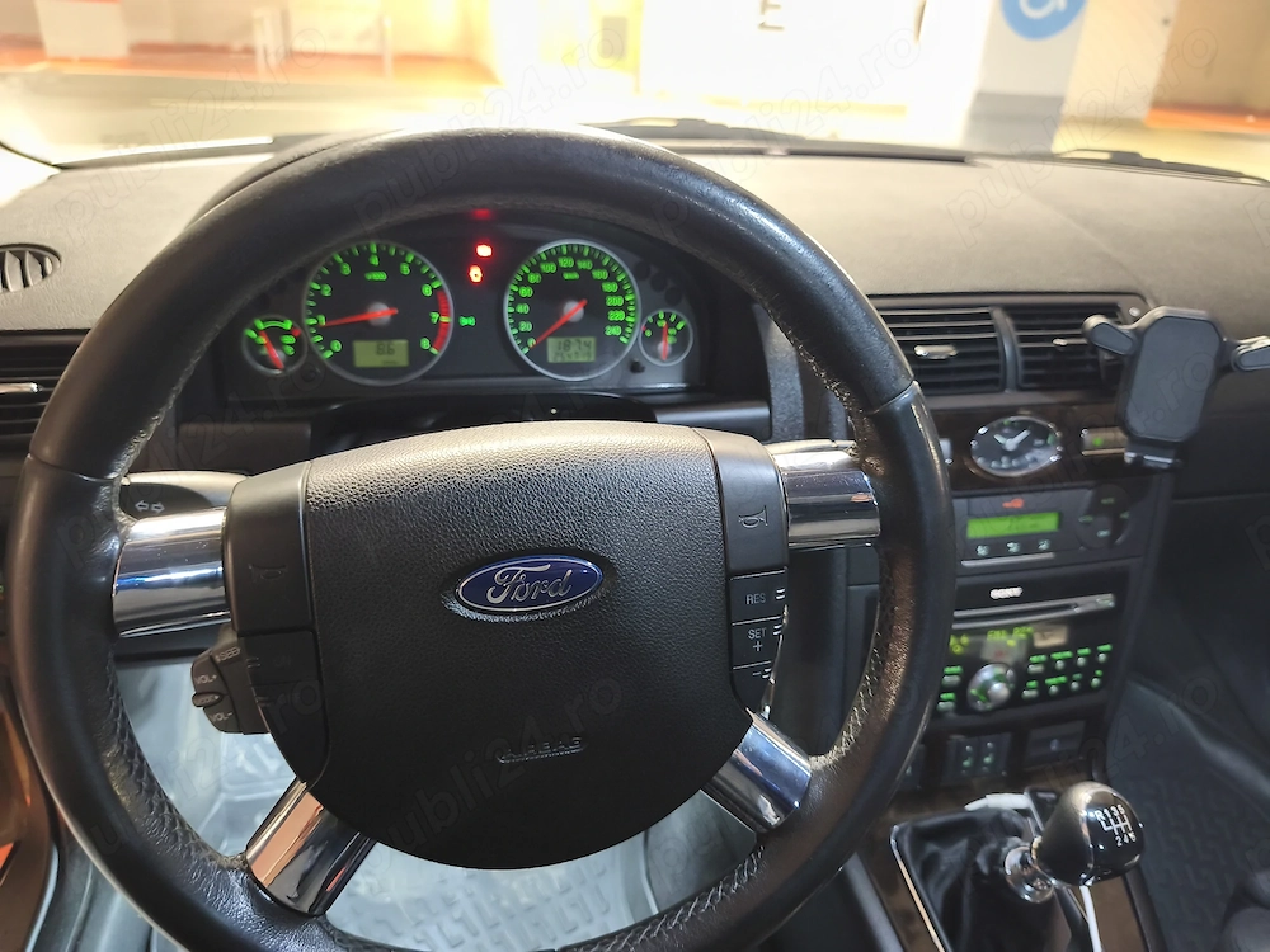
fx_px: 844
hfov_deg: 73.9
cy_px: 476
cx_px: 635
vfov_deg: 58.9
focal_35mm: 23
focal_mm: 6.18
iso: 2500
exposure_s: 1/20
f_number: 1.65
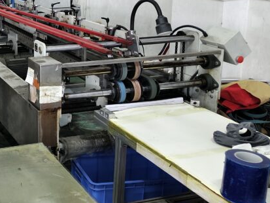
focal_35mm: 57
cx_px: -3
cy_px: 48
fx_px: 445
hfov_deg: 31.2
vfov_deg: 25.3
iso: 348
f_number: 1.88
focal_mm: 5.56
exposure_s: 1/50
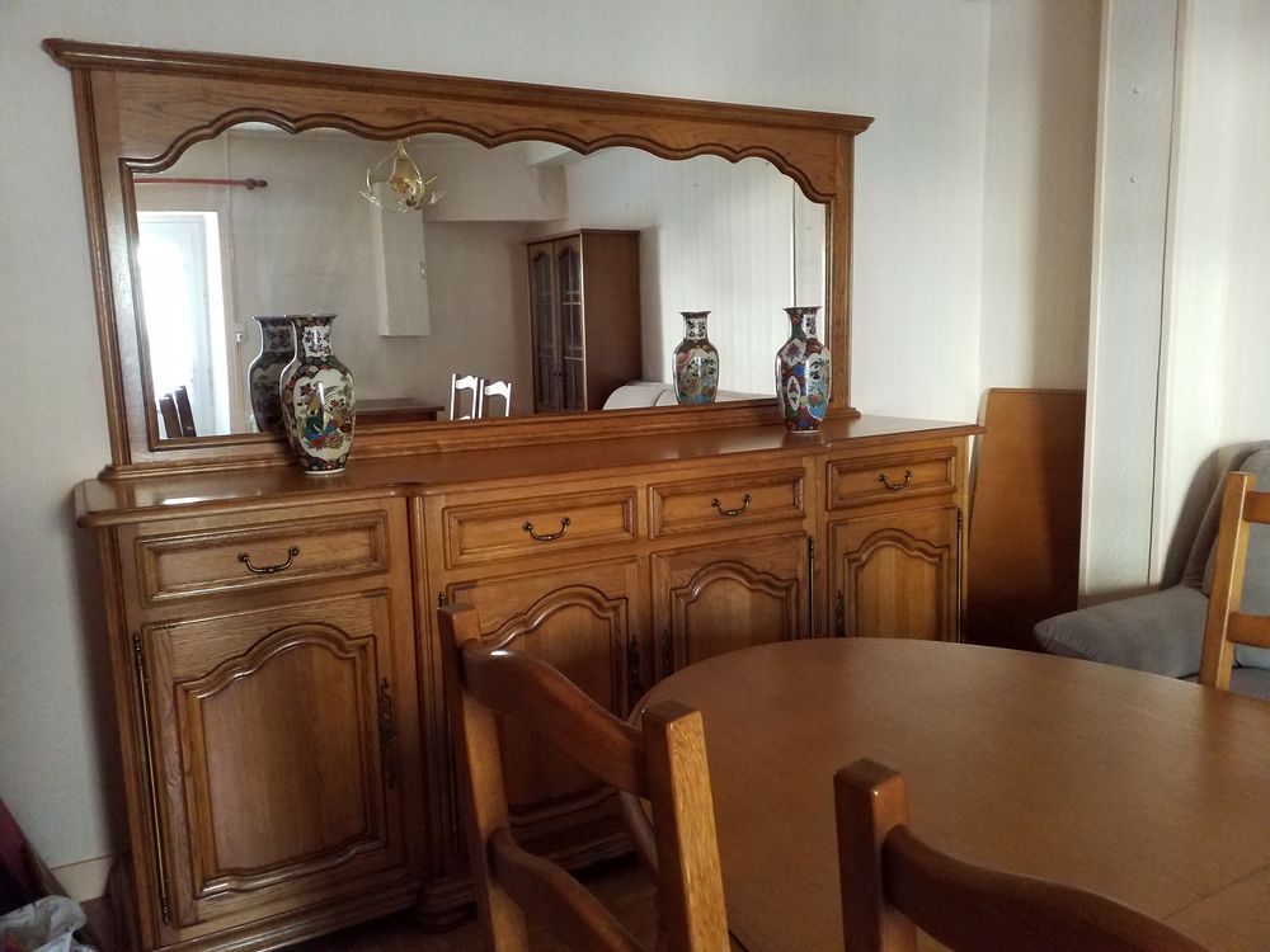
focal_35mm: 27
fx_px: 991
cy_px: 476
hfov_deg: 65.3
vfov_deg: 51.4
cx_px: 635
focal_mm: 3.6
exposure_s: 1/17
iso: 400
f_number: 1.9
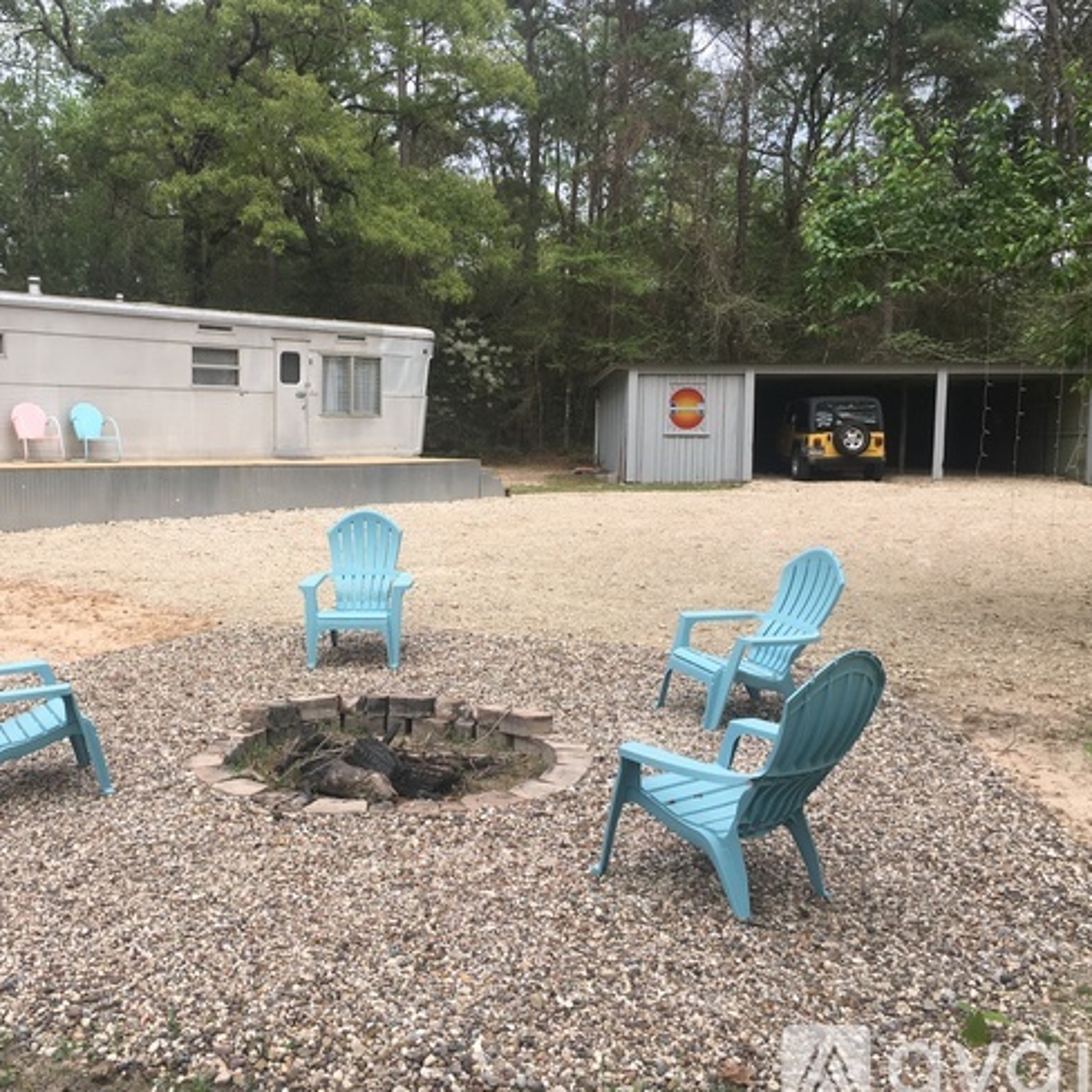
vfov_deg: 47.2
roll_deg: -0.7
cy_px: 555
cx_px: 397
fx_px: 1249
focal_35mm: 35
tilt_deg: -4.2
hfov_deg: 46.7
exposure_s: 1/353
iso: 25
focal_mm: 4.15
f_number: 2.2
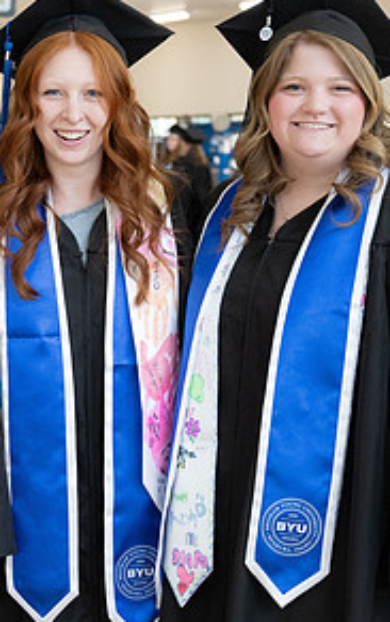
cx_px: -4
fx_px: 1680
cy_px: 264
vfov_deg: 21.0
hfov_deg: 13.1
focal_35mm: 99
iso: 1250
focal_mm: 43
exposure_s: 1/200
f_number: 4
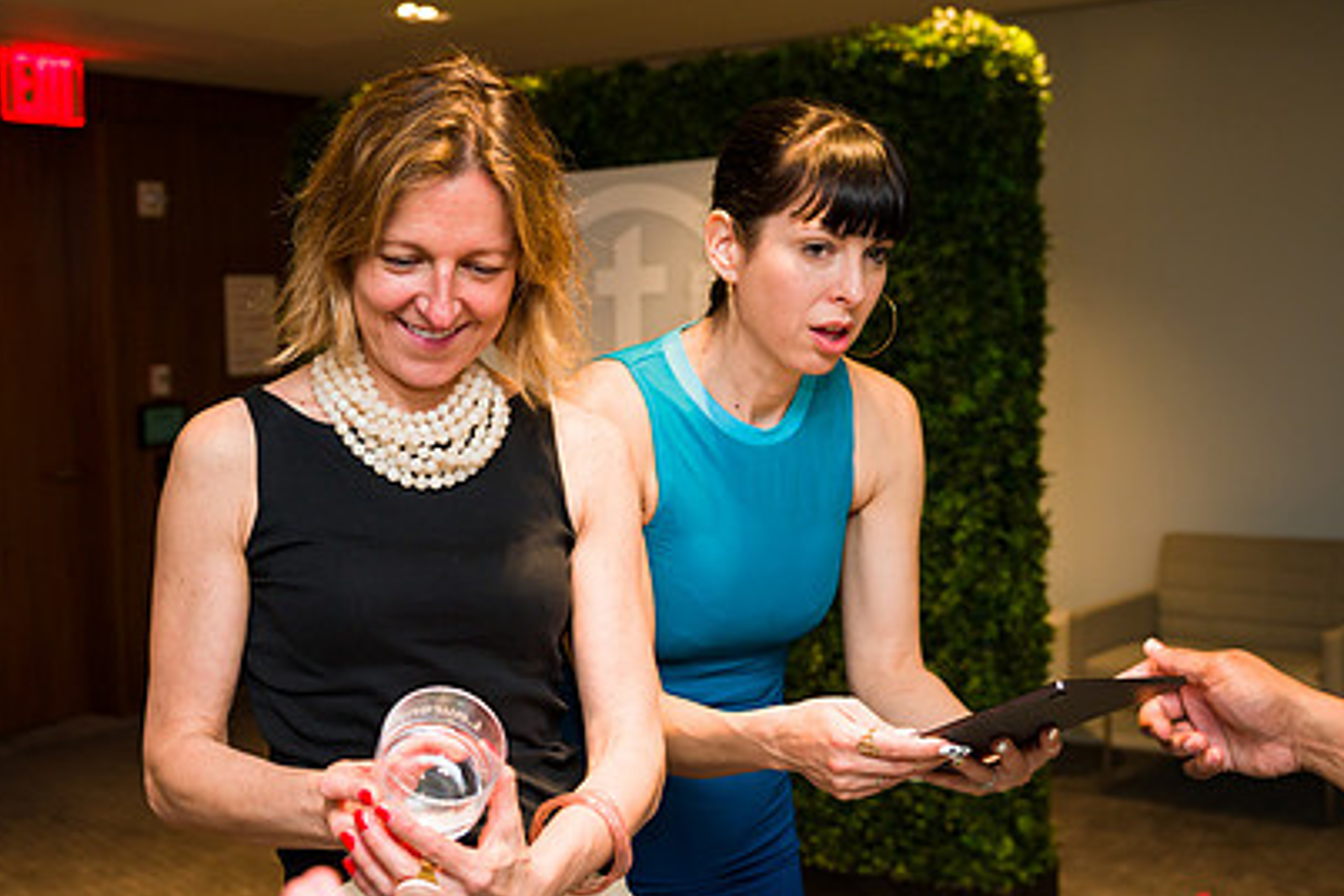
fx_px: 1829
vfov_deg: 27.5
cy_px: 421
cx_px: 465
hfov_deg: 39.9
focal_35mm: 49
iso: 640
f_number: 4
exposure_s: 1/200
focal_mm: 34
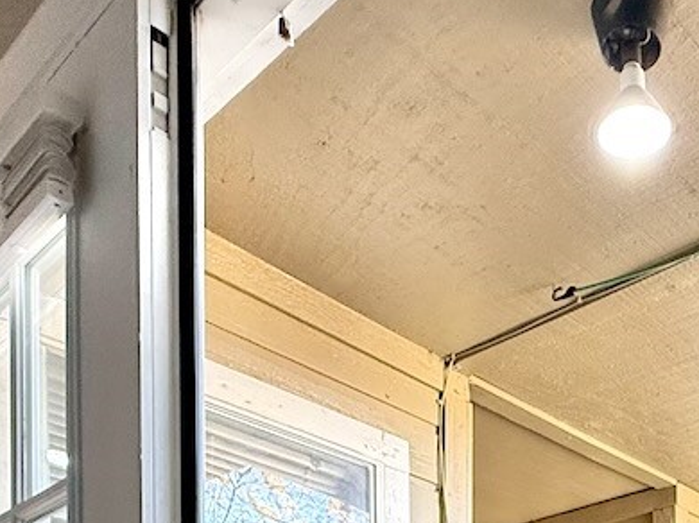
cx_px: 586
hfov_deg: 39.2
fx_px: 928
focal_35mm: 46
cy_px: 822
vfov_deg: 23.7
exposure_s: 1/120
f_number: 2.2
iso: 400
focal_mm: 2.22
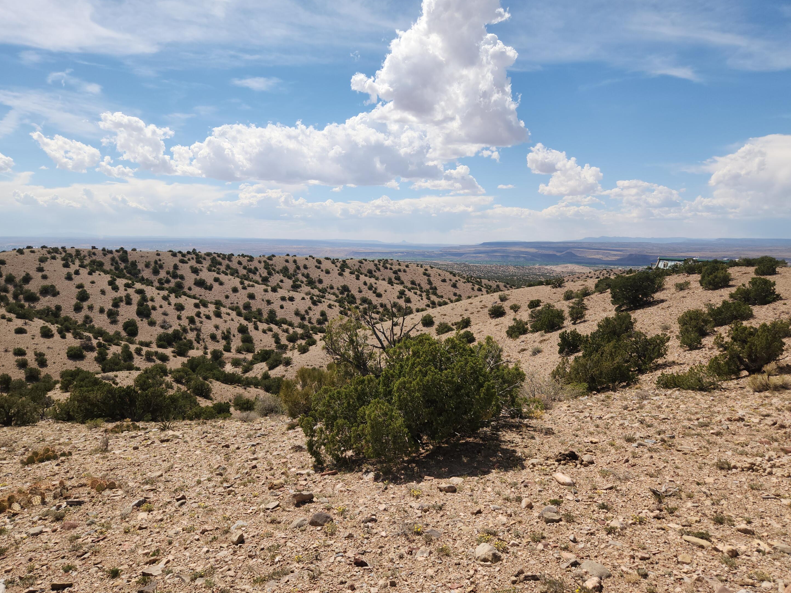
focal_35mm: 24
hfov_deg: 71.6
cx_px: 403
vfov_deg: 56.8
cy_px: 304
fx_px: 548
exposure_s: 1/2397
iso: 20
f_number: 1.8
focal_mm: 5.4
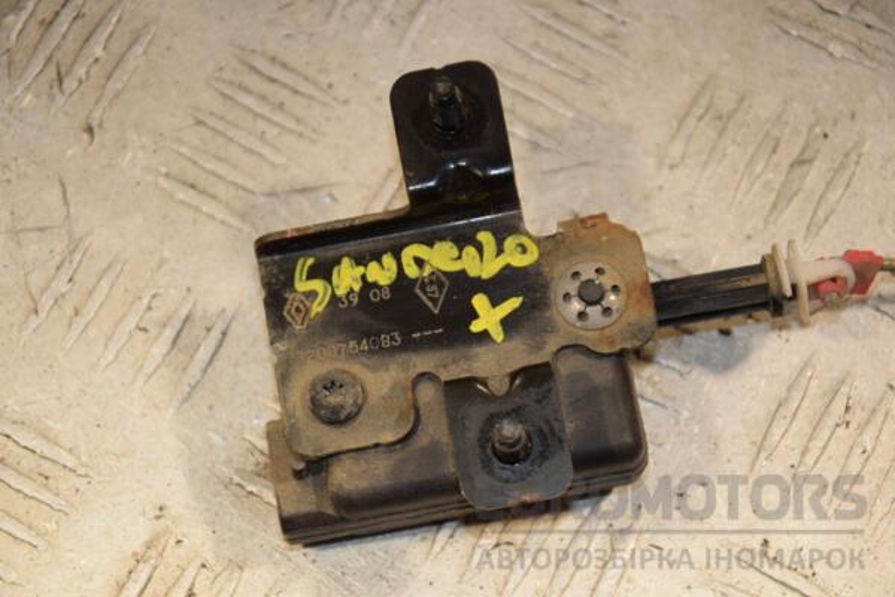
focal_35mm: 135
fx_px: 3356
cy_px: 298
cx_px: 448
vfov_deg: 10.2
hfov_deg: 15.2
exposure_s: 1/200
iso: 800
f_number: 6.3
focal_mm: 90
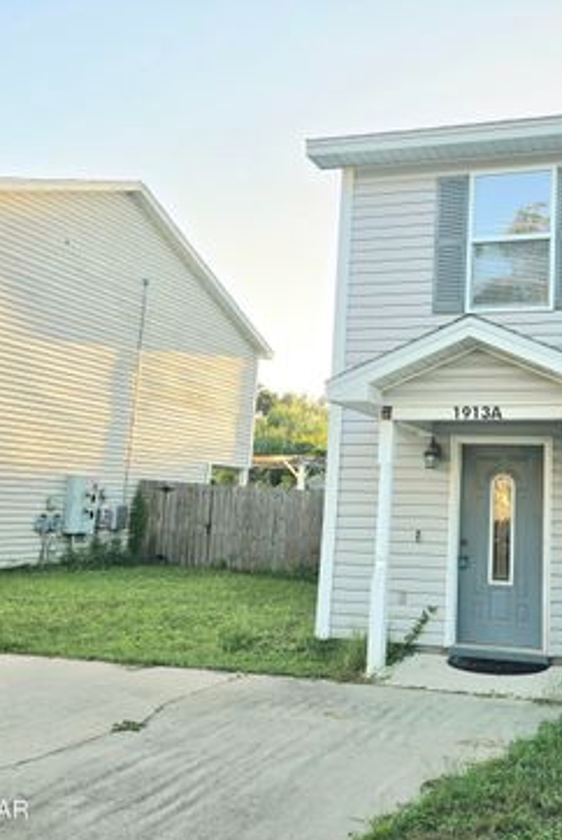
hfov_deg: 38.3
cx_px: 462
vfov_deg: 57.2
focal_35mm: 33
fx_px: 771
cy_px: 414
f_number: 1.7
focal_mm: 6.3
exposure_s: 1/294
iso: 12
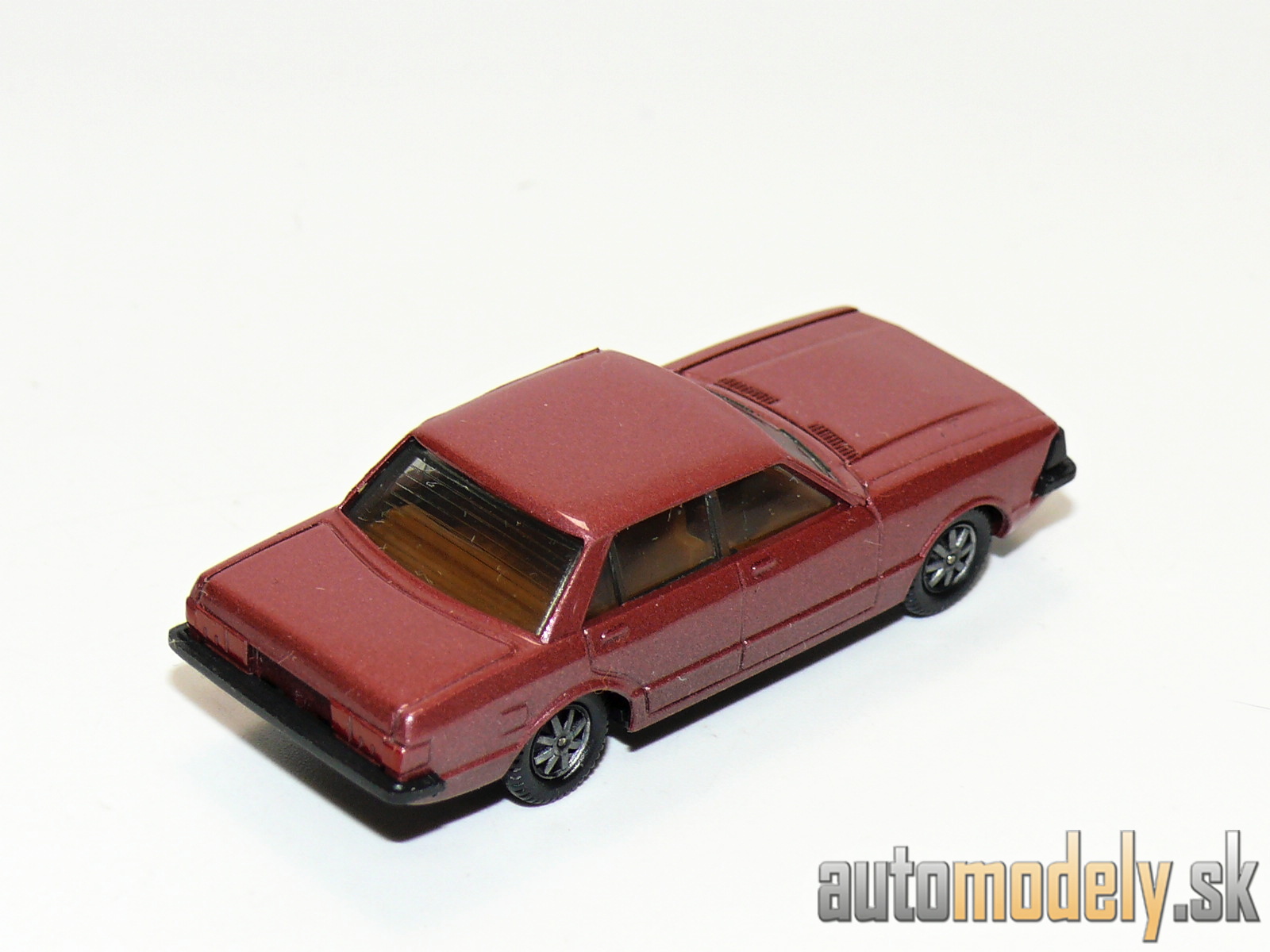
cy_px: 476
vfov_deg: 11.8
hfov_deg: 15.6
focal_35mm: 126
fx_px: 4623
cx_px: 635
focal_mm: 15
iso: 100
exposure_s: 1/30
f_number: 4
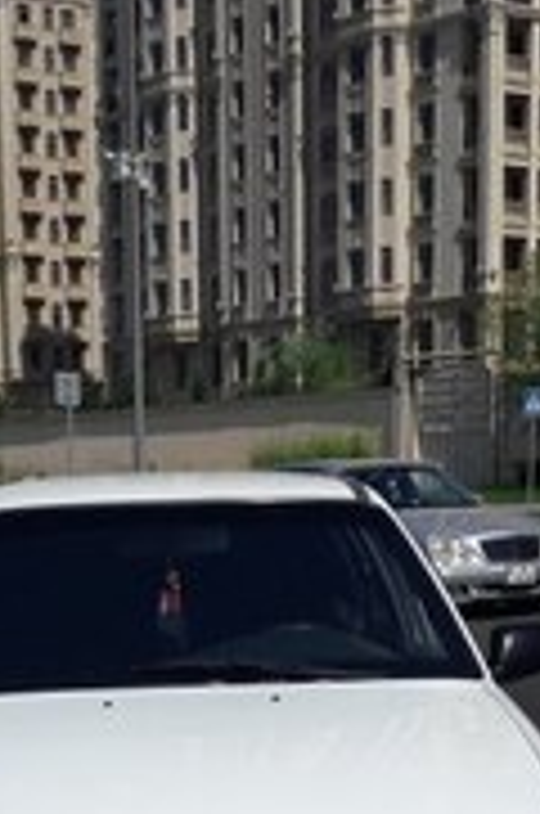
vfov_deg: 23.4
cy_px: 953
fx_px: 1807
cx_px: 104
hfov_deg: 16.9
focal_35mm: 80
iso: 40
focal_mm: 3.7
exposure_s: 1/3571
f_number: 1.9
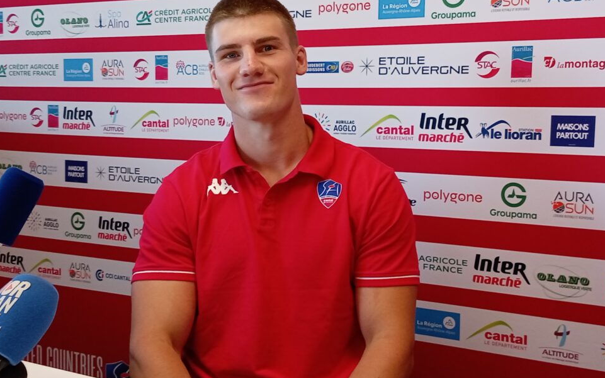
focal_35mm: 35
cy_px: 180
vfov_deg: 36.3
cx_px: 308
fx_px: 577
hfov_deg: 55.3
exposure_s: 1/50
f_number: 1.8
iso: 100
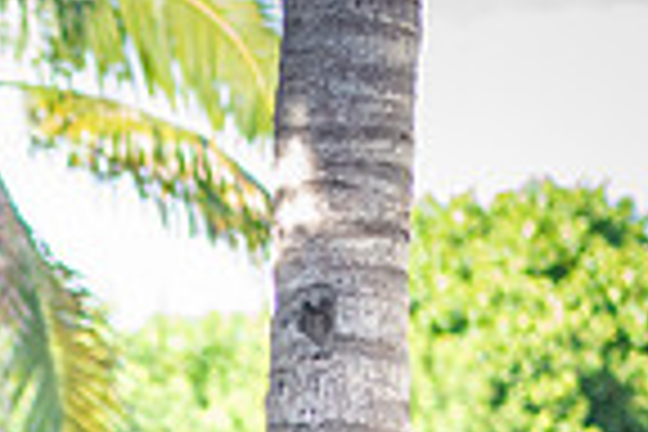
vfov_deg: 5.8
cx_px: -495
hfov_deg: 8.5
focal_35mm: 234
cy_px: 819
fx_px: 4212
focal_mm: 58
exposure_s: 1/1600
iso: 2000
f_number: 1.8
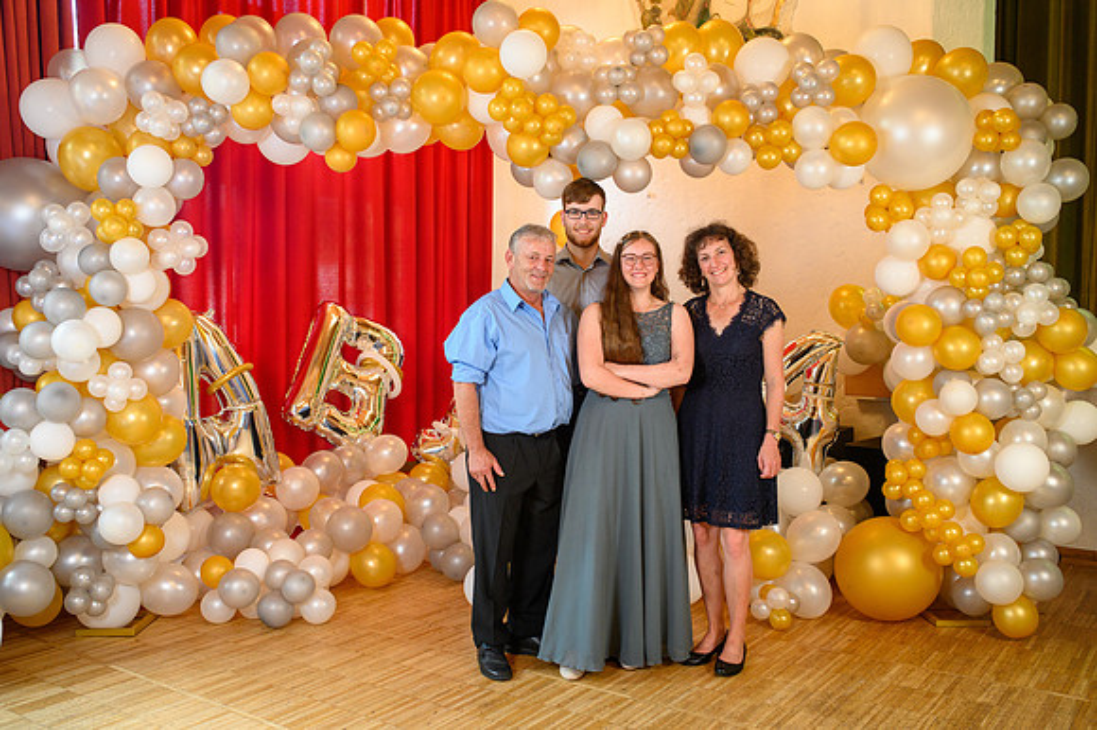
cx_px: 548
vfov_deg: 37.8
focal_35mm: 35
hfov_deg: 54.5
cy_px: 365
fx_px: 1066
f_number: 3.5
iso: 1250
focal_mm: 35
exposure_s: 1/100
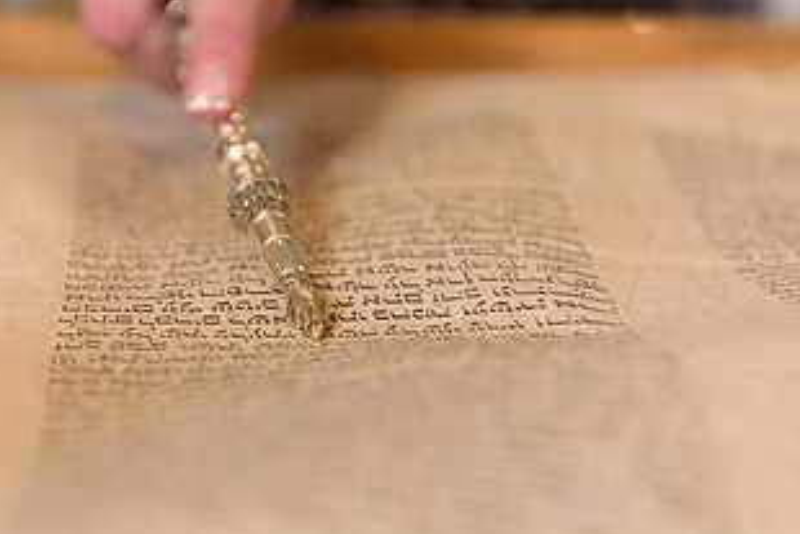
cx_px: 315
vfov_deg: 10.5
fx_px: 2912
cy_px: 285
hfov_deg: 15.6
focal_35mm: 131
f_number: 3.2
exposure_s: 1/200
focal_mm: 70
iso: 800
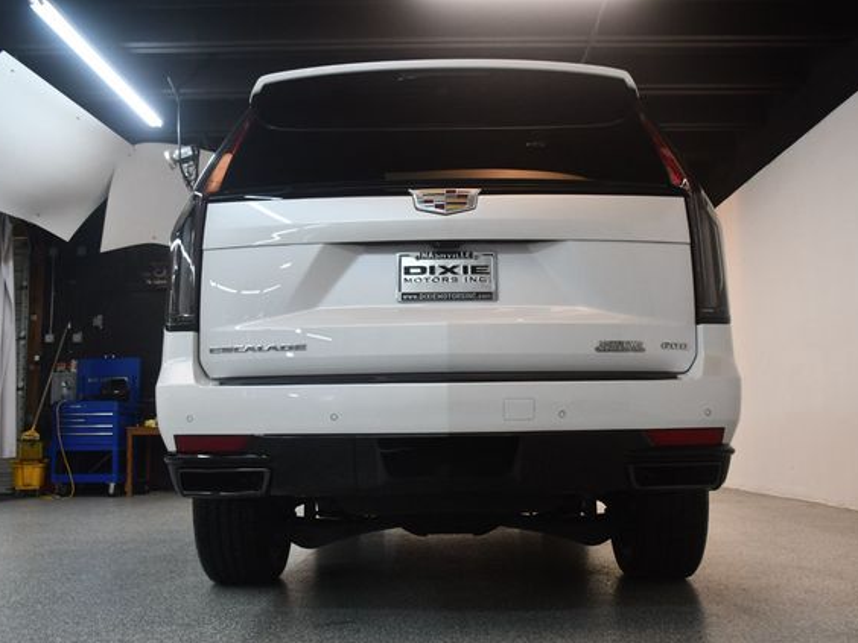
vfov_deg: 39.7
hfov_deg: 51.3
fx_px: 892
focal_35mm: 36
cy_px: 322
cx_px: 441
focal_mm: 22
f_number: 3.5
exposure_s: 1/125
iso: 1100
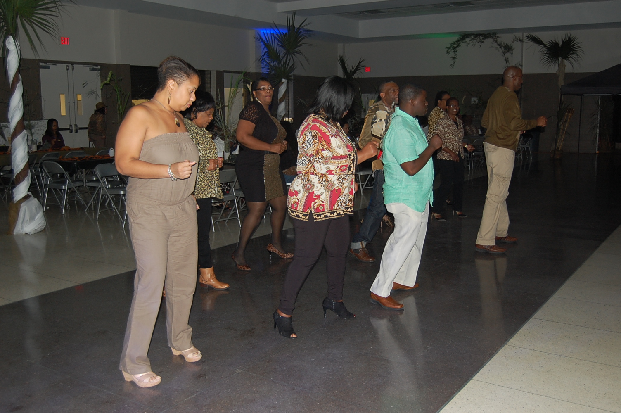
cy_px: 206
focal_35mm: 36
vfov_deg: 36.8
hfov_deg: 53.2
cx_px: 310
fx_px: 620
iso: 400
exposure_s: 1/60
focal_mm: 24
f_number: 4
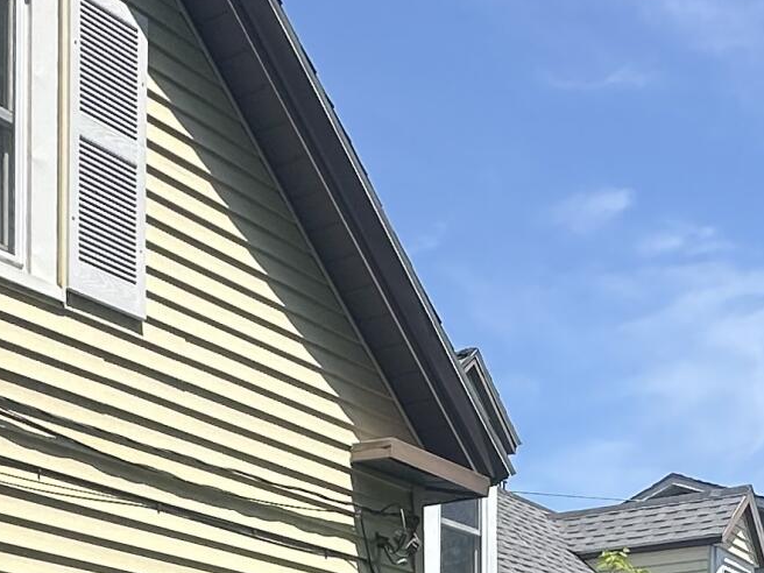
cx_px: 469
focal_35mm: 64
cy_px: 794
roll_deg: -1.0
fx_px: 1413
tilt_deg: +1.6
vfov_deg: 20.4
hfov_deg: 30.2
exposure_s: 1/2212
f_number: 2.2
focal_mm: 2.22
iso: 40
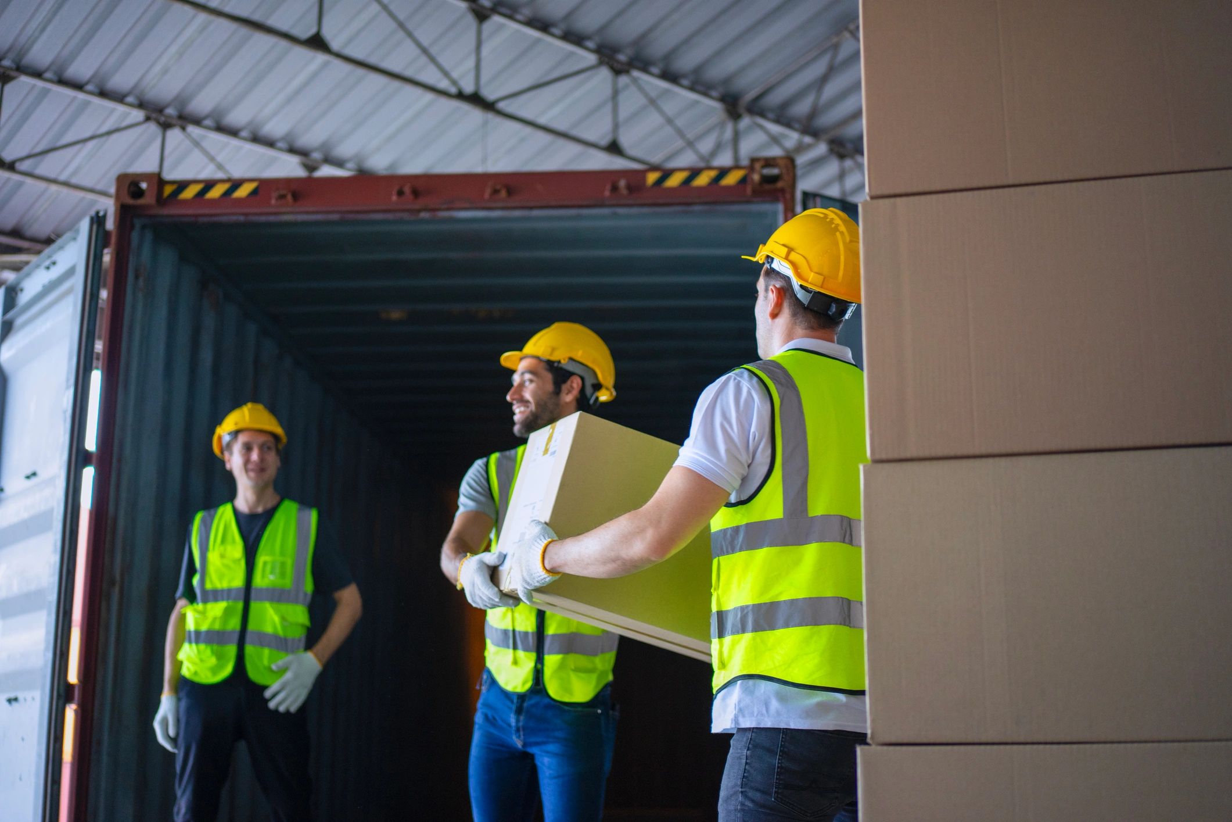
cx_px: 616
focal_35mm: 45
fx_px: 1540
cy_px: 411
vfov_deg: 29.9
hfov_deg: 43.6
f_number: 1.8
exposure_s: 1/320
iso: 400
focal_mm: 45
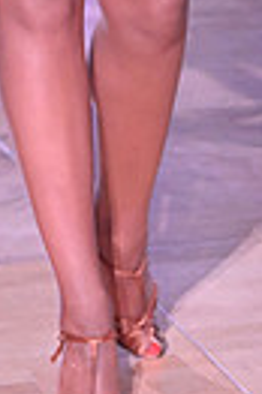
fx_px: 4849
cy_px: -301
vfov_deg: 4.6
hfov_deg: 3.1
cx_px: 185
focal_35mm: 443
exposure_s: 1/400
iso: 5000
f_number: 7.1
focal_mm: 100
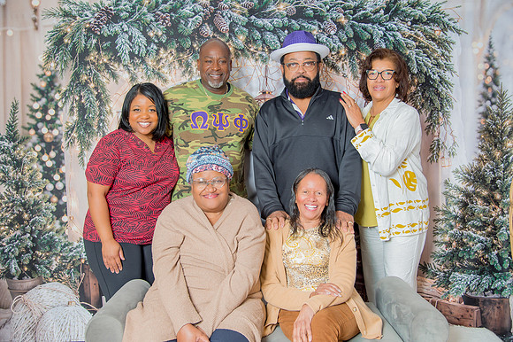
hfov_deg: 54.1
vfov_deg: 37.6
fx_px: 502
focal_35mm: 35
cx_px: 254
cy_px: 168
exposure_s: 1/200
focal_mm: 34
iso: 100
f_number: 4
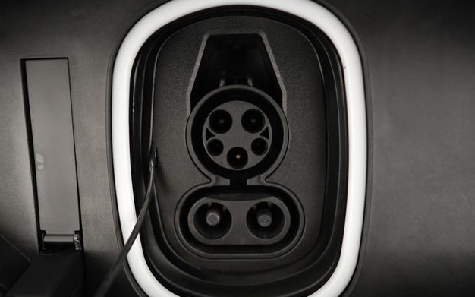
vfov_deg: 49.2
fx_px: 324
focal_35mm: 25
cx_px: 233
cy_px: 153
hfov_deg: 72.5
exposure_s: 1/60
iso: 6400
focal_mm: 24
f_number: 2.8
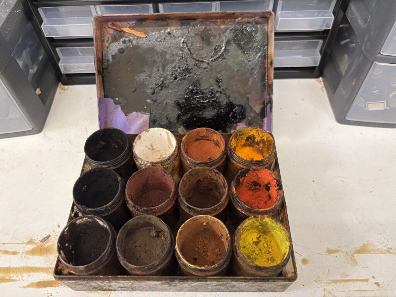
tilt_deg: -53.3
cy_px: 148
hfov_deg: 67.3
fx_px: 297
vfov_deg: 53.1
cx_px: 198
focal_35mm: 26
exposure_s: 1/50
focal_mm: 5.96
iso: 160
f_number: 1.6
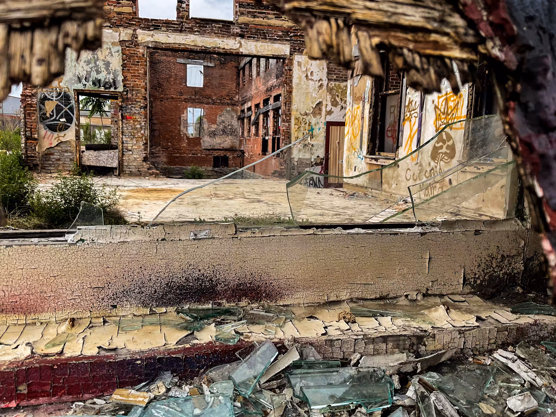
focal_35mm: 29
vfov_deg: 48.2
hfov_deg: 61.7
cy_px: 208
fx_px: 466
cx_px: 278
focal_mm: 3
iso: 16
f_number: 1.8
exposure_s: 1/710
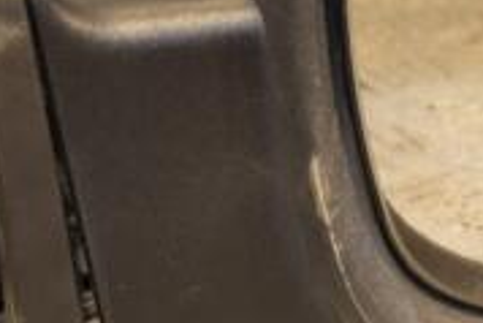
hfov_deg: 7.0
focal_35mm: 293
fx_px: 3934
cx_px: 450
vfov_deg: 4.7
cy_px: 87
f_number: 5
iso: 800
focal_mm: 58
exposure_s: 1/160
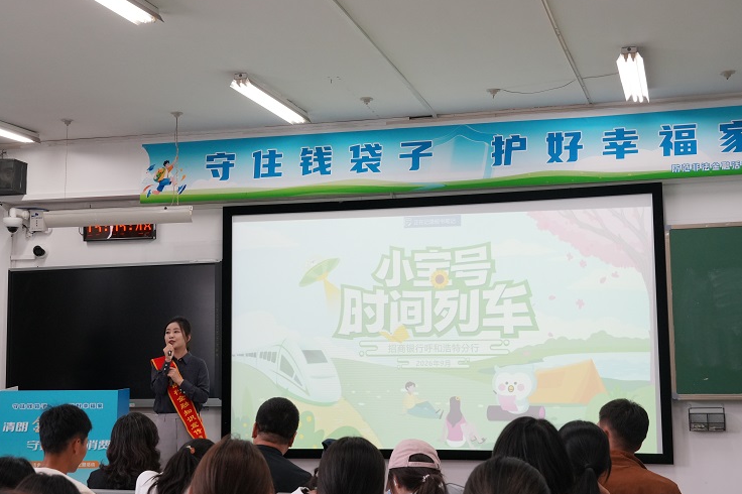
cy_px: 245
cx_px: 377
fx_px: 1071
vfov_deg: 26.0
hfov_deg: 38.2
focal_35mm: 52
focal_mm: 34
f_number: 7.1
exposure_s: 1/60
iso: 1600
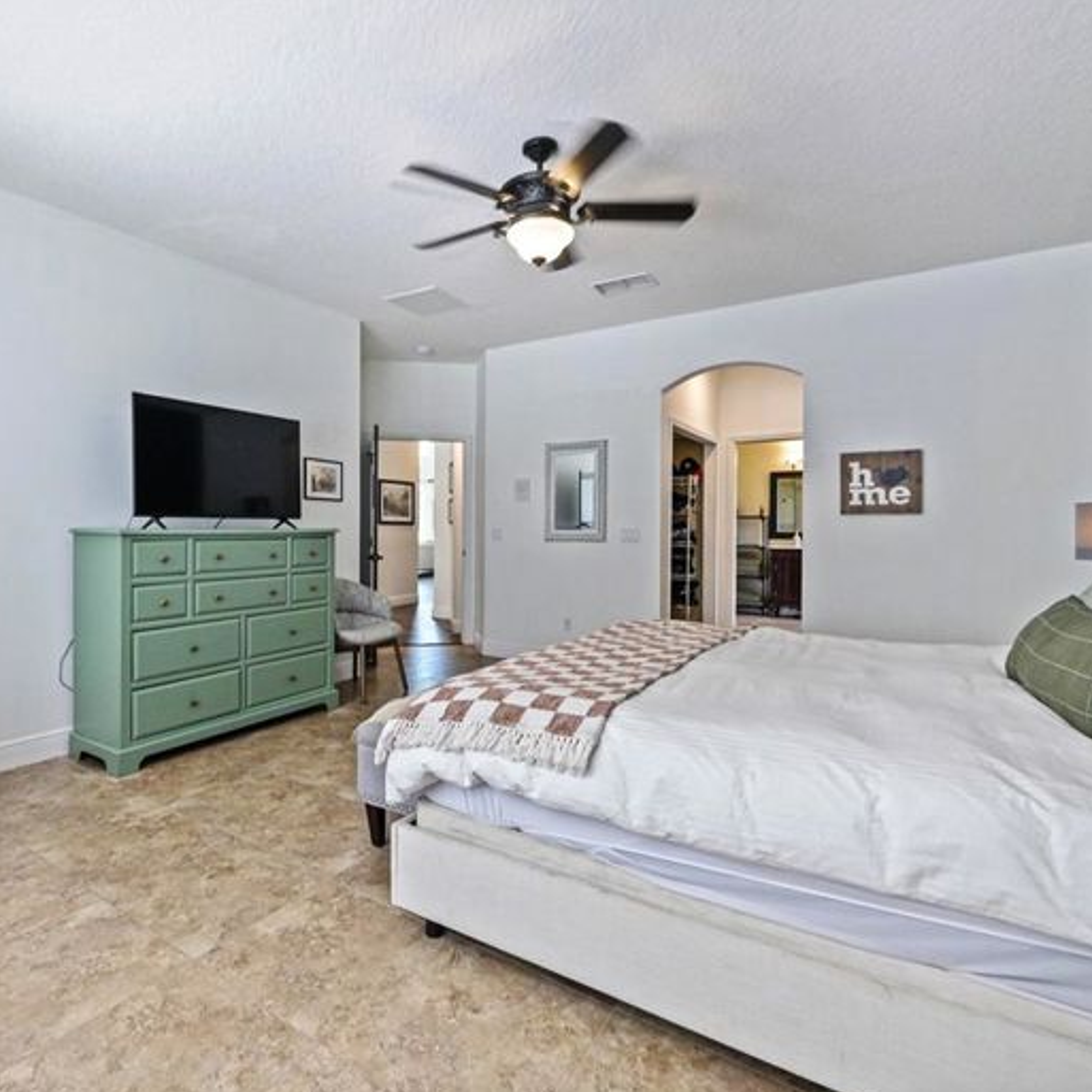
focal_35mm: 17
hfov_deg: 83.3
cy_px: 543
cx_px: 457
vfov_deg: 84.0
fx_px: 607
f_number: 4
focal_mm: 7
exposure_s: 1/60
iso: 2000
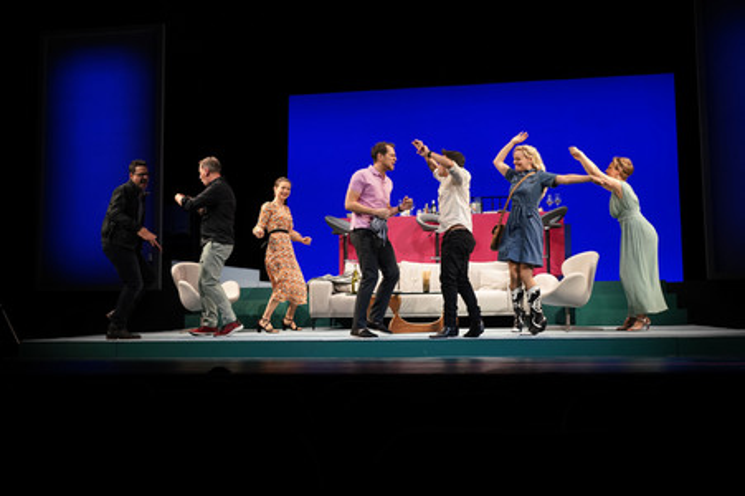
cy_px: 248
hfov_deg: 43.6
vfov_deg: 29.8
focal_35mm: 45
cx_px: 372
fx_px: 931
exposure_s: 1/250
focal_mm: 45
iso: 1600
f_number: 5.6
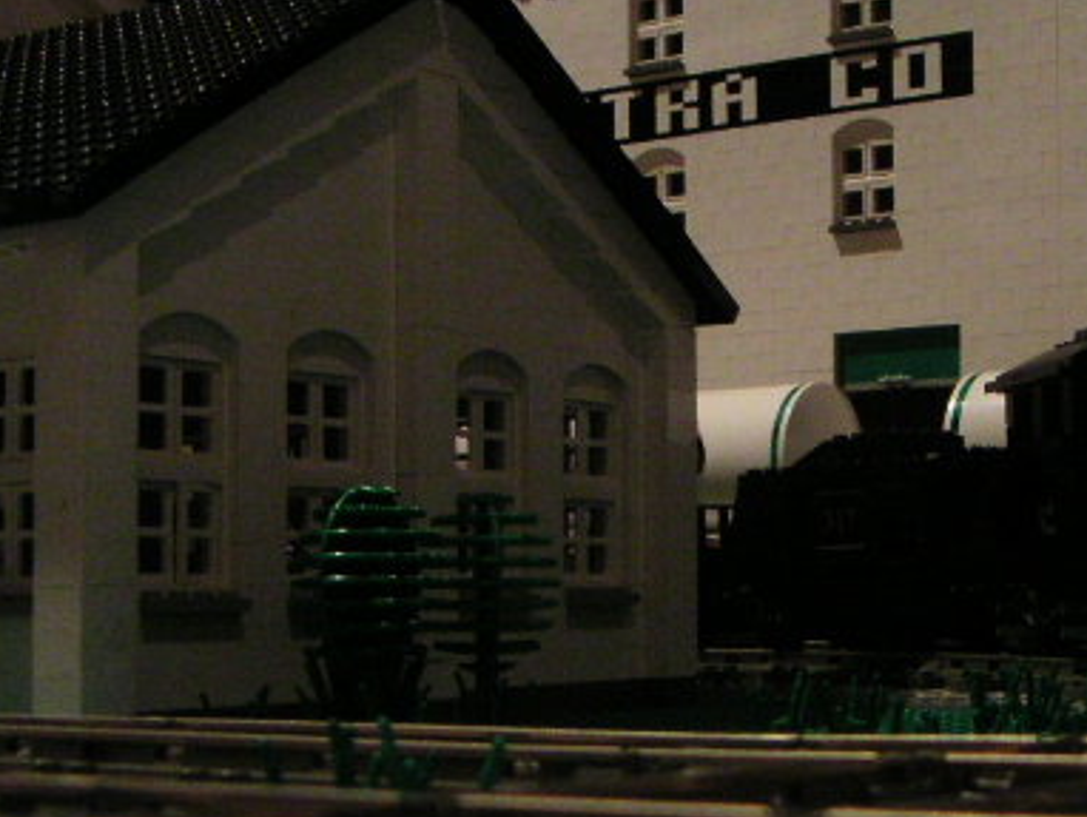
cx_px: 723
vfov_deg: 21.9
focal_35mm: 67
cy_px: 492
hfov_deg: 28.8
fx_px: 2105
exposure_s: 1/45
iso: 400
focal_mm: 5.3
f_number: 2.9
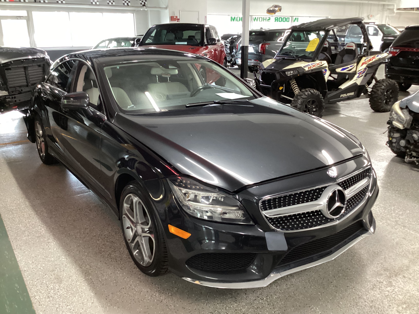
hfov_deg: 58.4
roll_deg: -0.3
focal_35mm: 31
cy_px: 157
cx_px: 210
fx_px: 375
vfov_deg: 45.4
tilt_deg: -19.6
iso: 320
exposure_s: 1/30
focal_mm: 3.3
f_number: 2.4
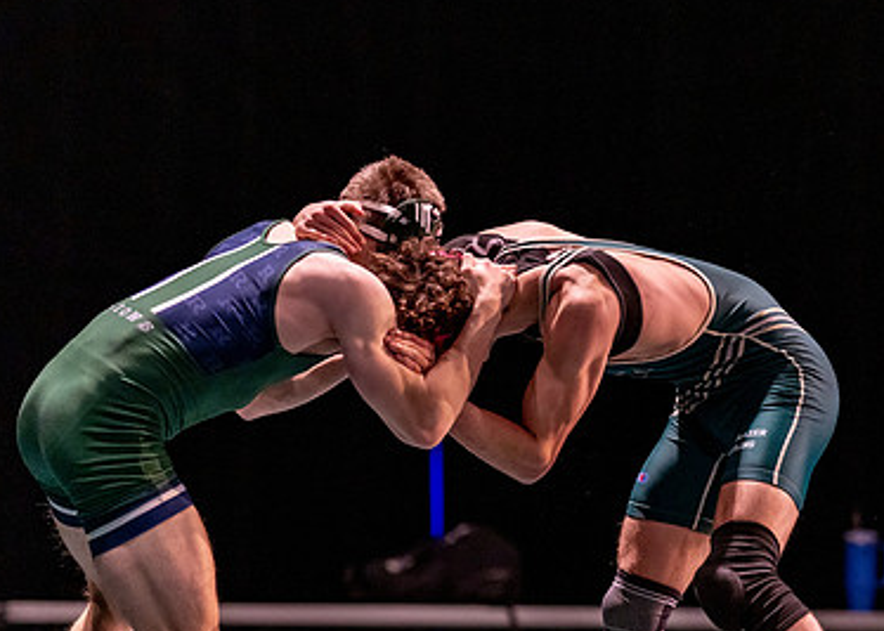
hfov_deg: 8.2
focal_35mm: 247
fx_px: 6200
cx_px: 568
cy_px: 477
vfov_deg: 5.8
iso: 2000
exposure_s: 1/800
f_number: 1.8
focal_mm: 135
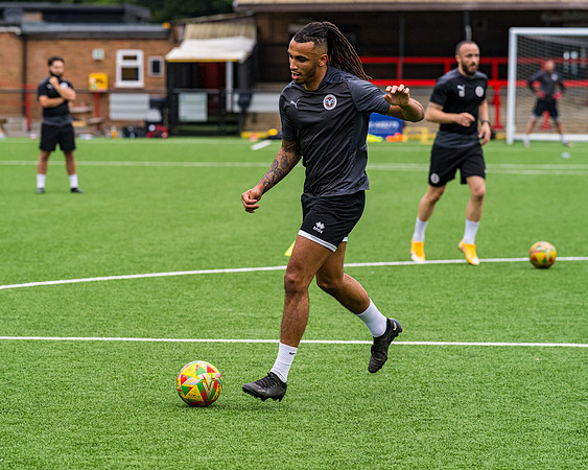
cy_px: 248
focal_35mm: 177
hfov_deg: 10.9
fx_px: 3073
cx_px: 254
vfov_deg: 8.7
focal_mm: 135
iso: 800
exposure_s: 1/1000
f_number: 4
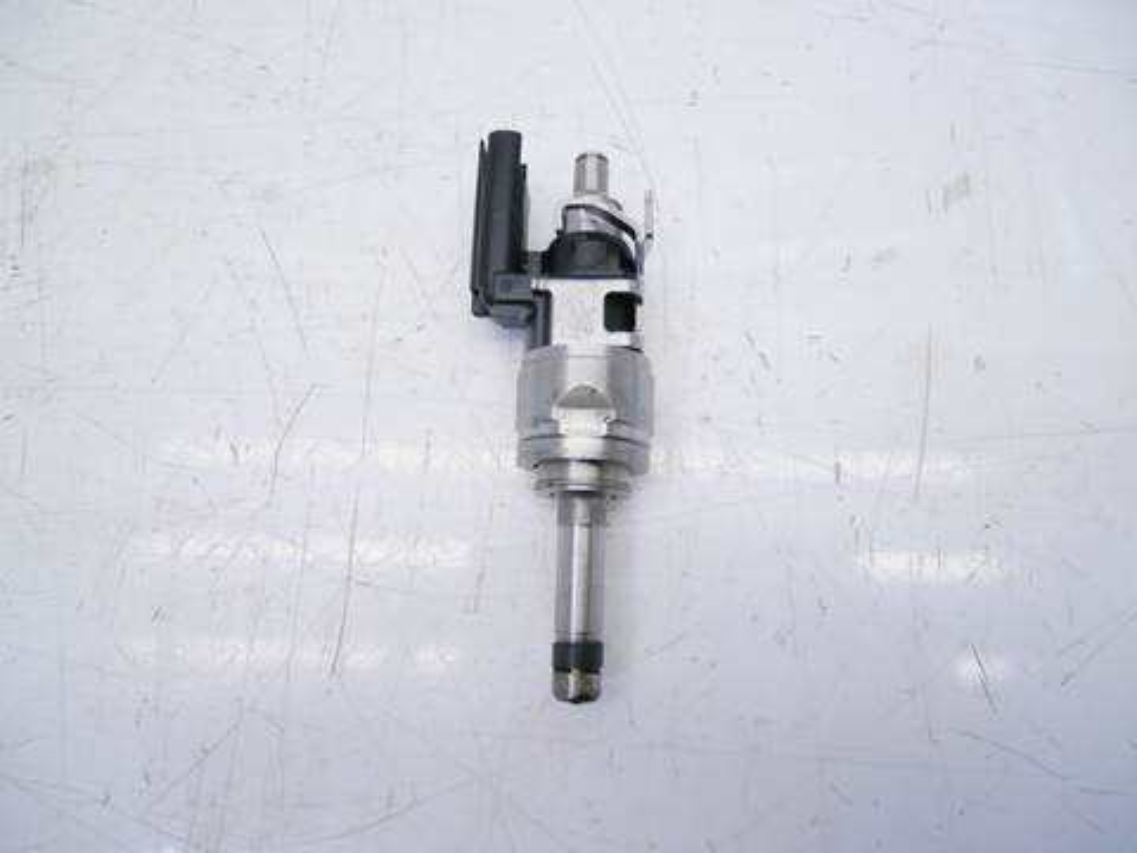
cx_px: 568
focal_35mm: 24
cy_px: 426
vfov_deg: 56.8
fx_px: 788
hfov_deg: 71.6
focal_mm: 12
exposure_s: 1/125
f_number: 3.5
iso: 200
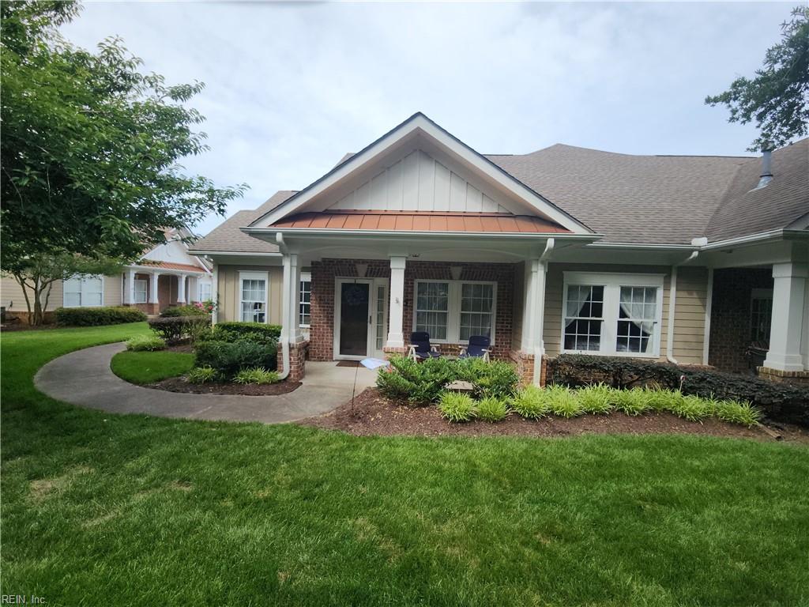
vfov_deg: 89.9
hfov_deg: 106.2
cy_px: 304
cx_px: 404
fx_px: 304
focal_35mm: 13
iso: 50
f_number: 2.2
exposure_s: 1/922
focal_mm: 2.2
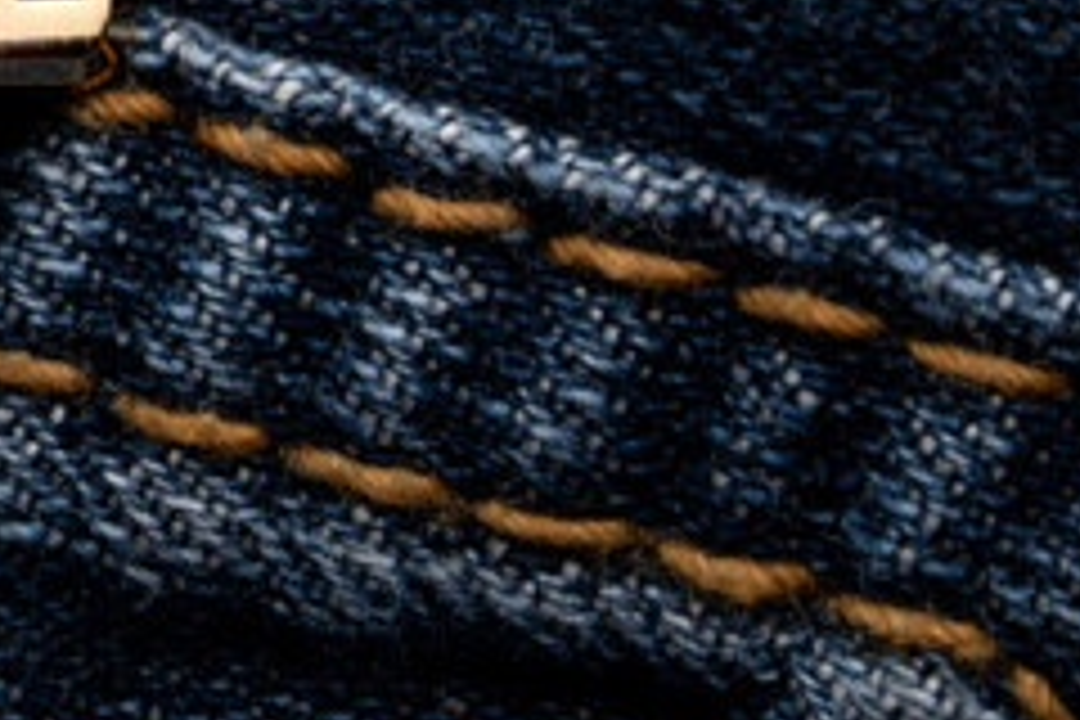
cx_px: -396
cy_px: -400
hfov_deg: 6.1
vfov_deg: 4.1
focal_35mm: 337
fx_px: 10109
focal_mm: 90
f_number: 22
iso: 200
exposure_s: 1/8
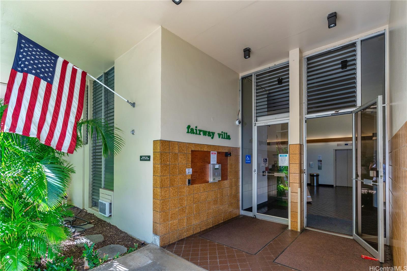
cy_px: 136
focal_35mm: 16
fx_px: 181
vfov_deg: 73.7
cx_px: 204
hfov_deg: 96.7
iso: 640
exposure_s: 1/125
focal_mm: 16
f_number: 8
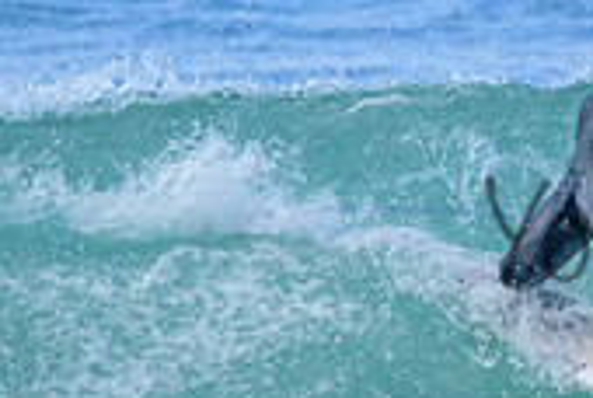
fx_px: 44981
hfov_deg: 0.8
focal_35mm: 2726
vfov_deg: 0.5
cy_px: 201
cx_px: 844
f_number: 11
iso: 5000
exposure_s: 1/1600
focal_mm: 800
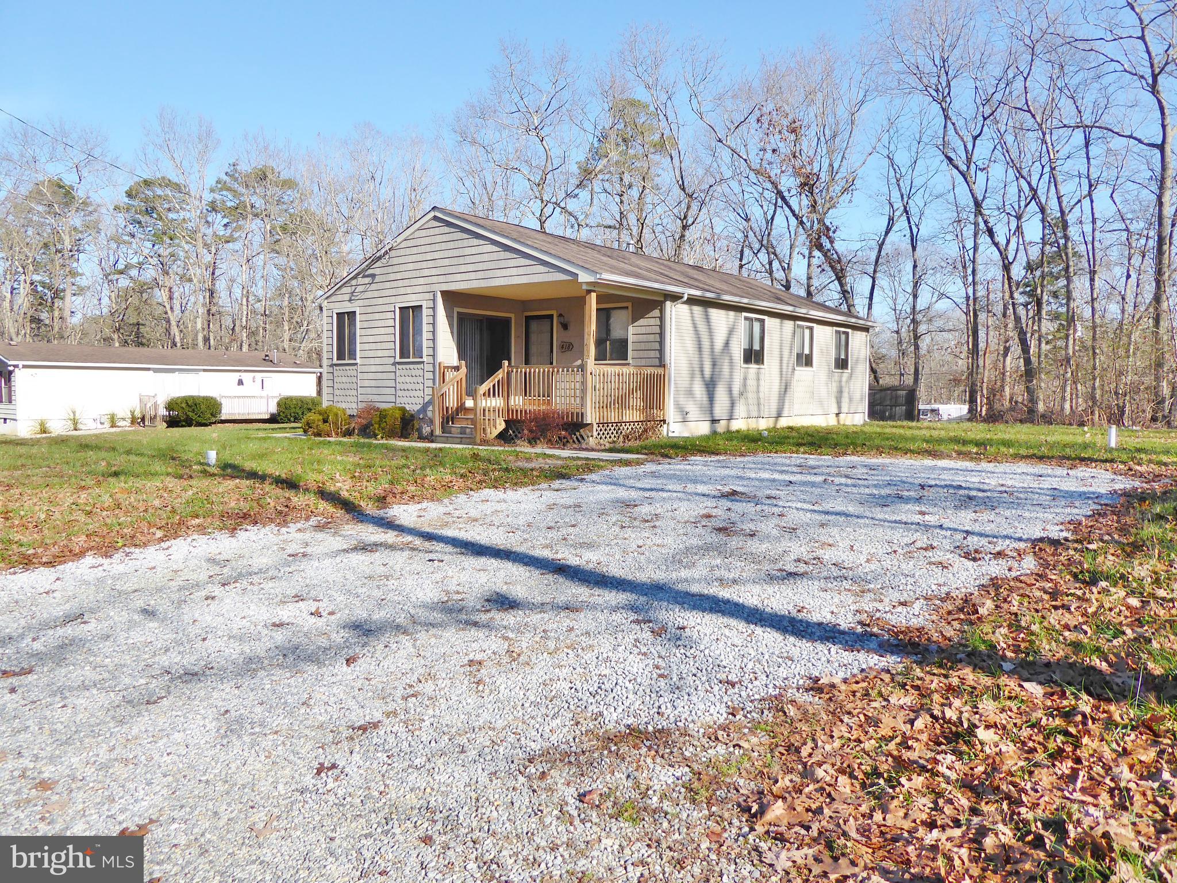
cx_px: 588
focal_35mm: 25
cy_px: 442
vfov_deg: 54.9
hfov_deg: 69.4
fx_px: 850
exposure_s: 1/640
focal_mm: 4.3
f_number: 3.3
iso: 80
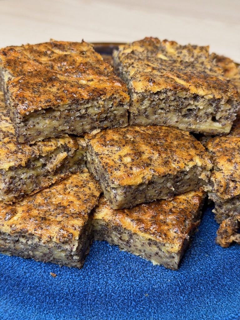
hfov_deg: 30.3
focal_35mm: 48
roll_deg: -1.7
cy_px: 160
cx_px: 120
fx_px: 444
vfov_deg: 39.7
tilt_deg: -37.1
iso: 250
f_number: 1.78
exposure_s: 1/60
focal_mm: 6.76
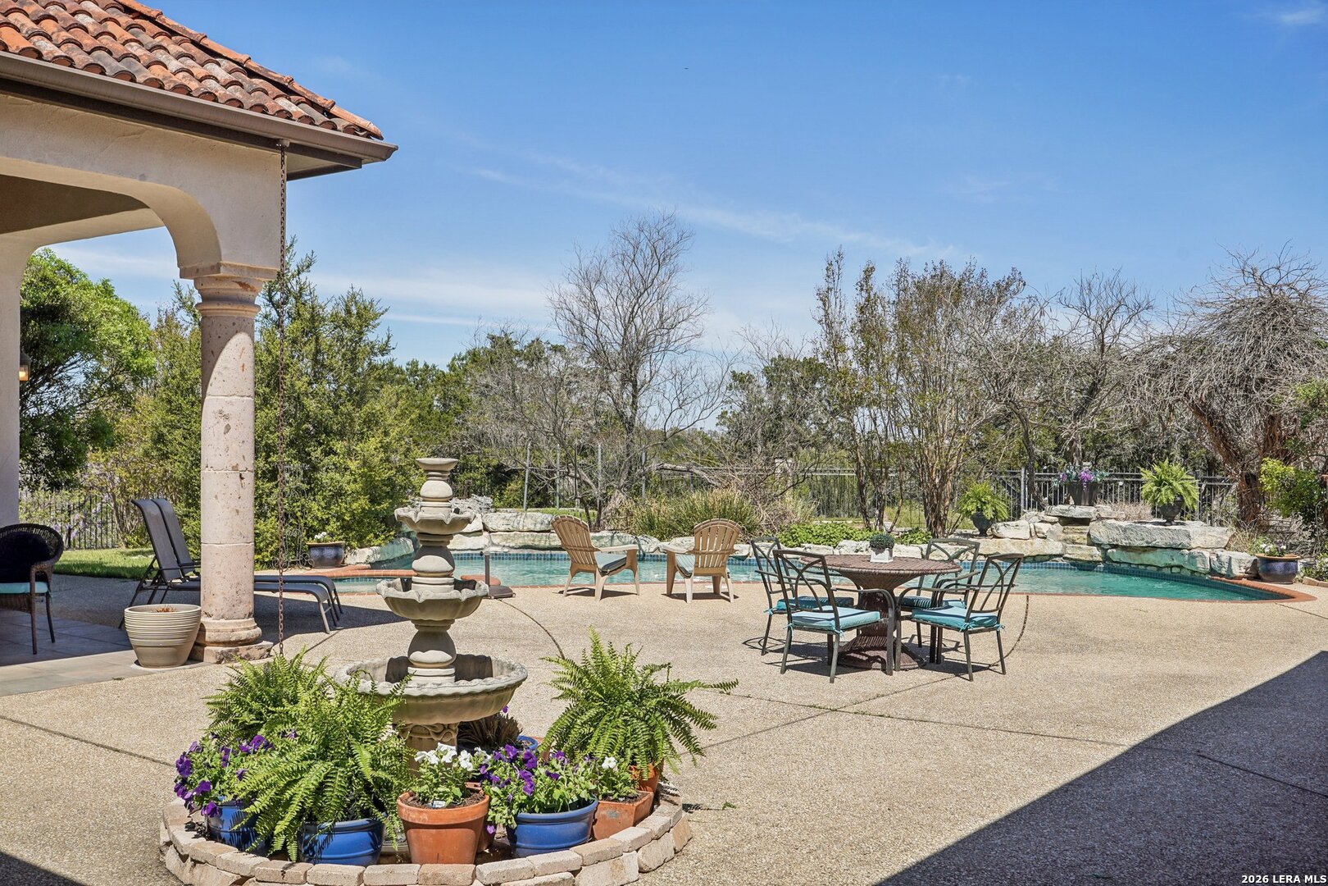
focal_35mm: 35
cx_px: 664
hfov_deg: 54.4
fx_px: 1291
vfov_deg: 37.9
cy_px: 443
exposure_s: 1/500
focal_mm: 35
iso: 100
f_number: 8
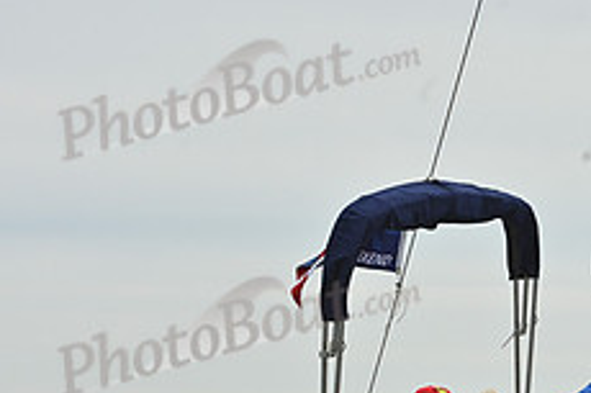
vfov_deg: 6.3
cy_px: 428
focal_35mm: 217
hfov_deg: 9.4
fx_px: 3560
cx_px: 555
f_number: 10
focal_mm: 86
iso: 320
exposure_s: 1/800
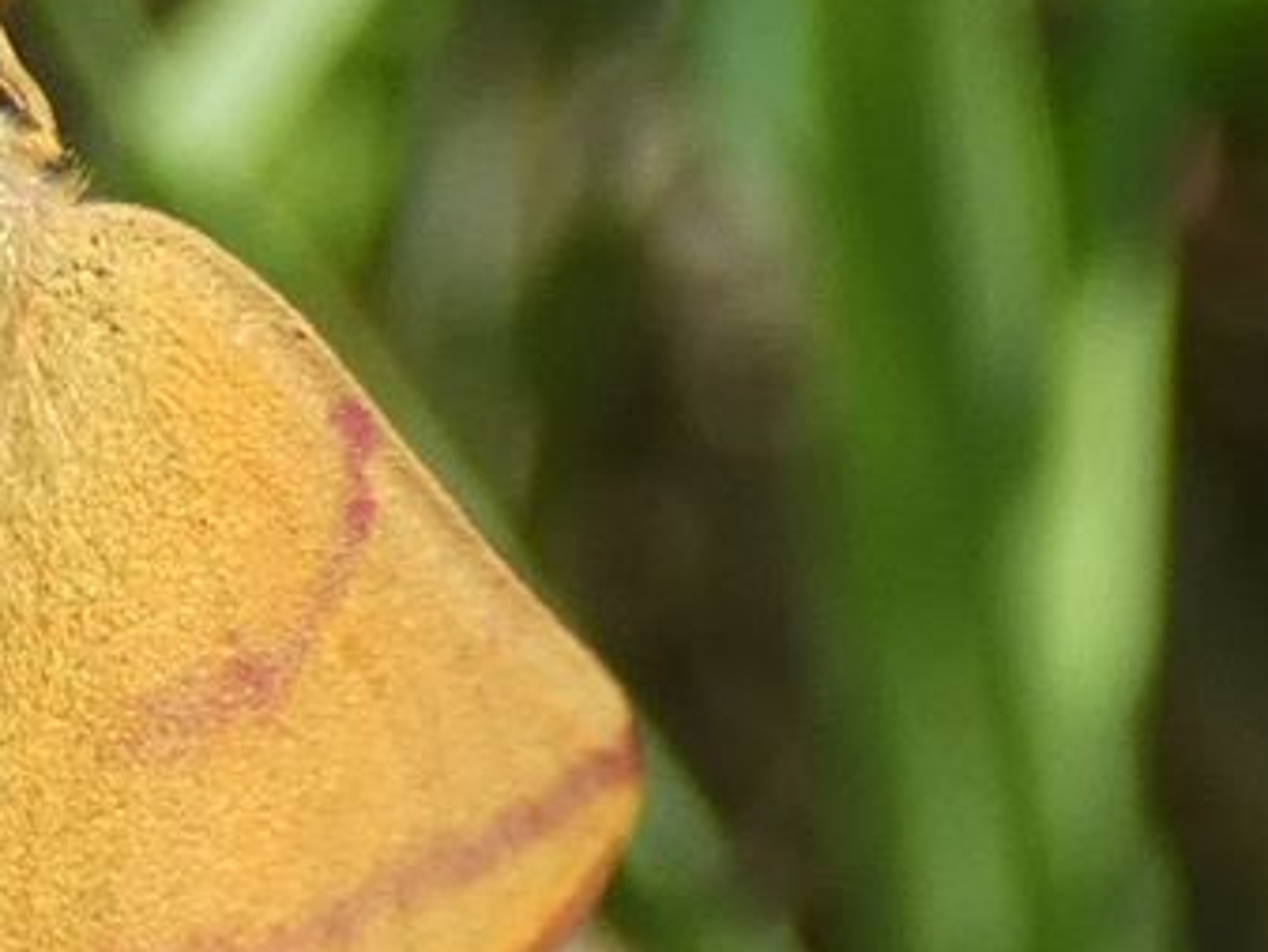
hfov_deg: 14.3
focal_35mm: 134
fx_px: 4910
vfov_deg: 11.1
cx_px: -201
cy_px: 504
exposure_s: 1/200
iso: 80
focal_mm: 9.5
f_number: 3.9
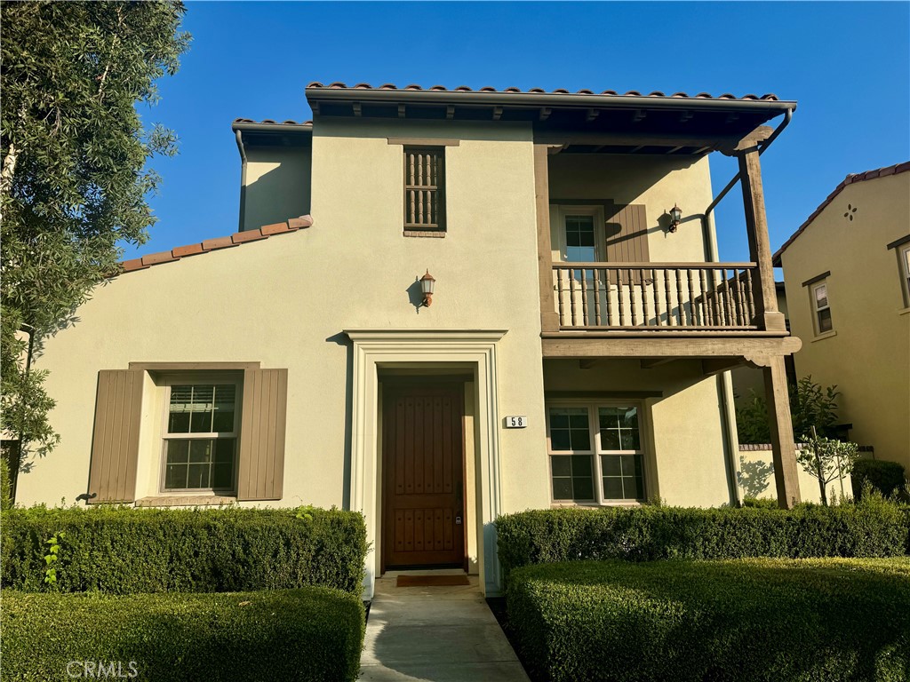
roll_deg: +1.5
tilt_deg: +11.5
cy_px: 341
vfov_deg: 56.8
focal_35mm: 24
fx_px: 631
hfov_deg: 71.6
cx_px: 455
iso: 80
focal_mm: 6.76
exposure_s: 1/6410
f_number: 1.78
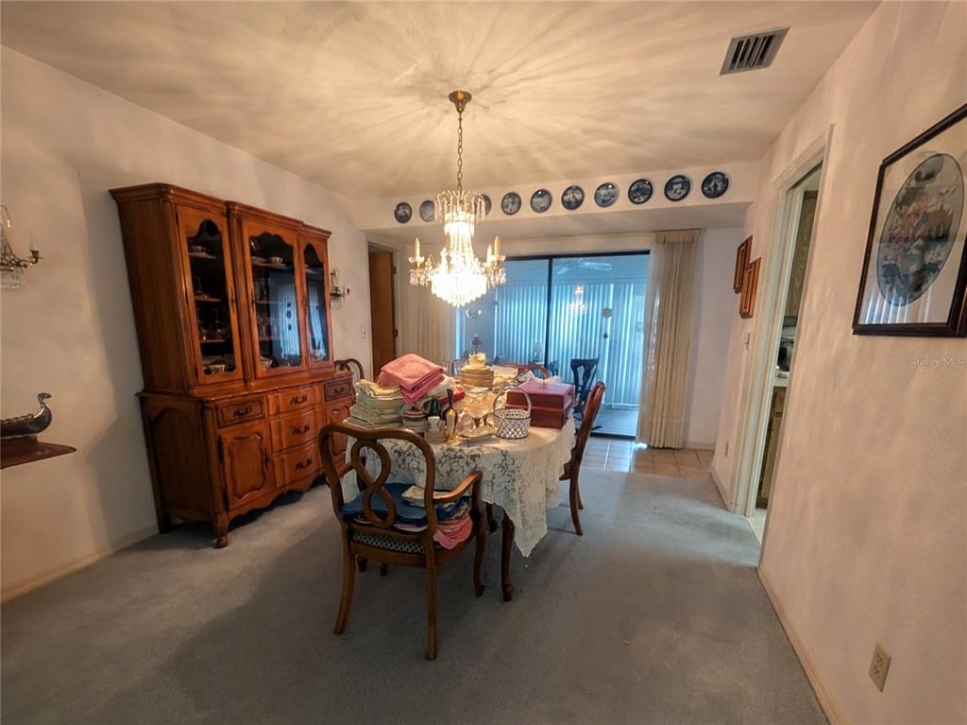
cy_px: 362
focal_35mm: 12
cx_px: 484
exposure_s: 1/60
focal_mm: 2.02
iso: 188
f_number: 1.7
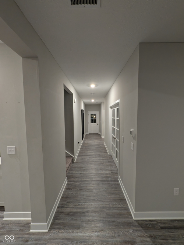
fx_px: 85
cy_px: 122
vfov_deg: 110.5
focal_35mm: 12
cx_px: 92
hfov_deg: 94.6
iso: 67
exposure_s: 1/24
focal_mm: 2.02
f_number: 1.7
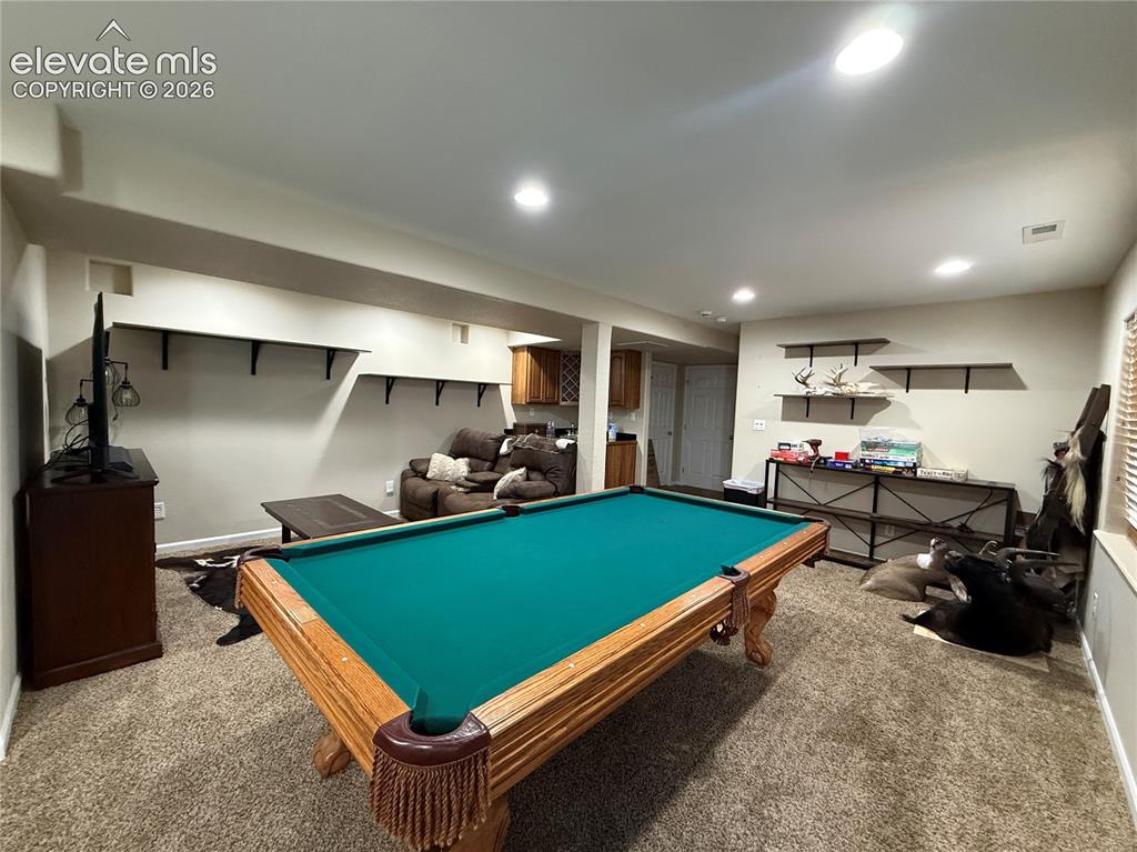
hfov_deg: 102.1
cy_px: 426
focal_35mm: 14
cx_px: 568
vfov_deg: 85.6
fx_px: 460
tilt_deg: -1.8
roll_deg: -2.0
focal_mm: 2.22
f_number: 2.2
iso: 640
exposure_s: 1/60
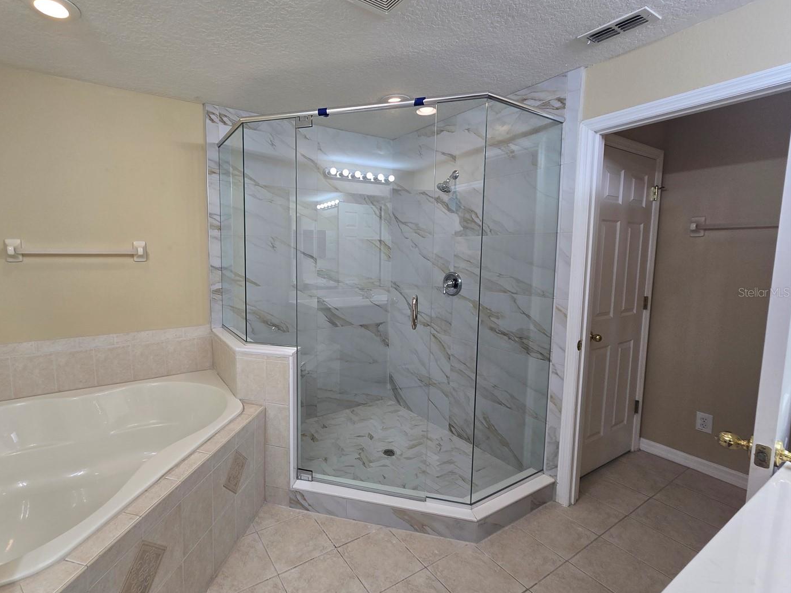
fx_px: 343
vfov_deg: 81.7
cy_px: 292
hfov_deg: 97.4
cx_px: 336
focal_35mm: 15
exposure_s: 1/60
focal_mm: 2.2
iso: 64
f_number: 2.2
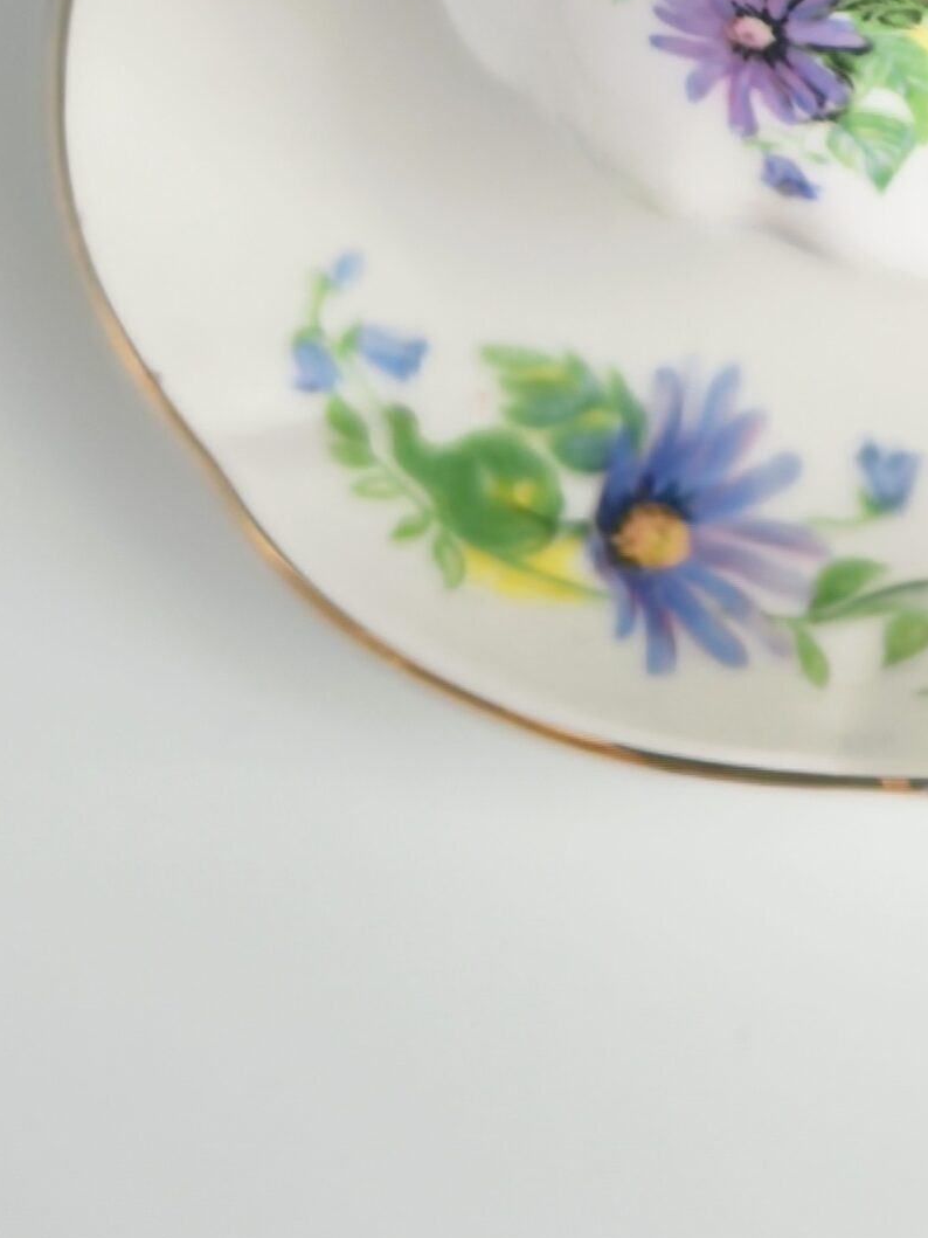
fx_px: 2074
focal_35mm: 58
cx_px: 910
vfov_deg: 29.3
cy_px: -187
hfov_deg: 24.2
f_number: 1.8
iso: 164
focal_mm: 5.56
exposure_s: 1/100
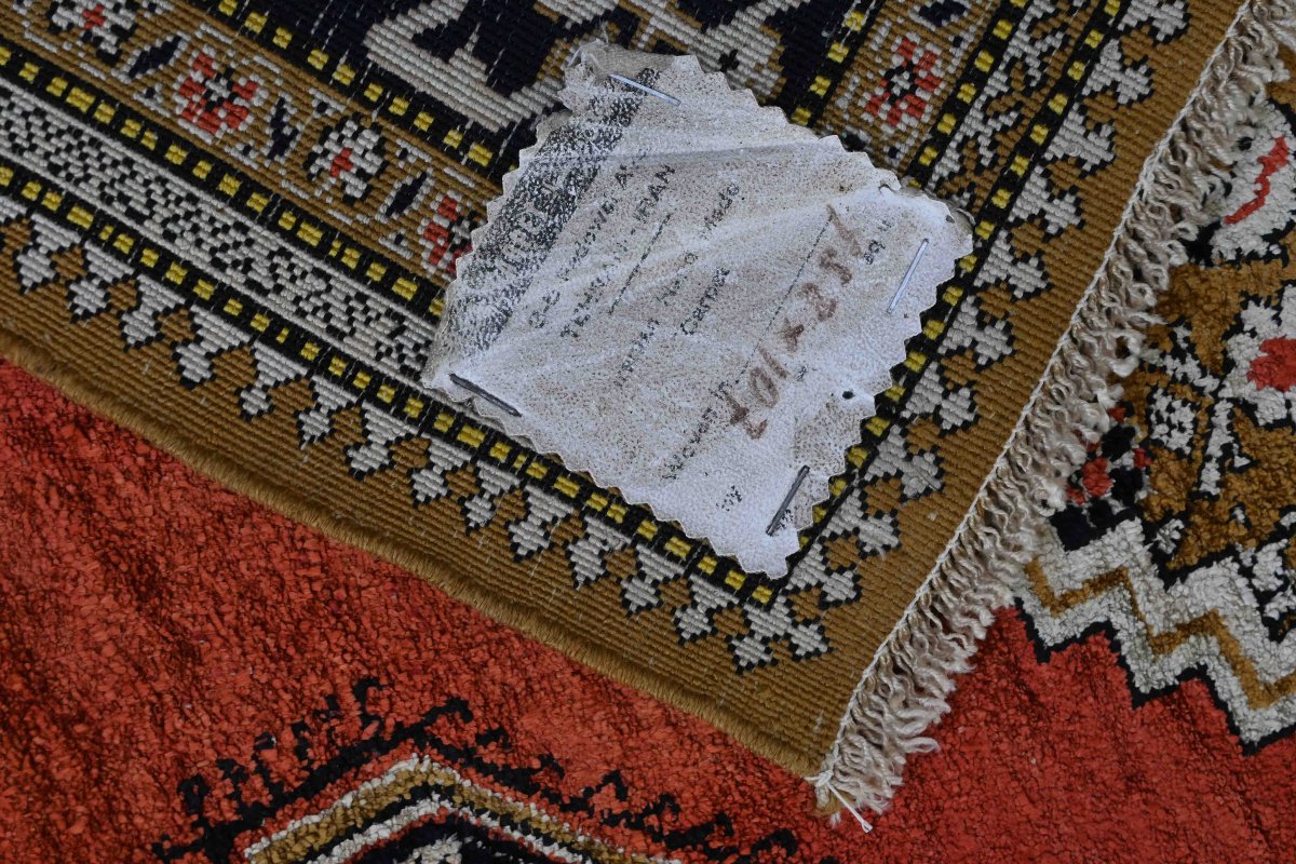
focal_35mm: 75
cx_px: 648
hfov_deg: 27.0
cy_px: 432
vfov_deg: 18.2
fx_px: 2700
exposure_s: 1/250
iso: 280
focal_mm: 50
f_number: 6.3
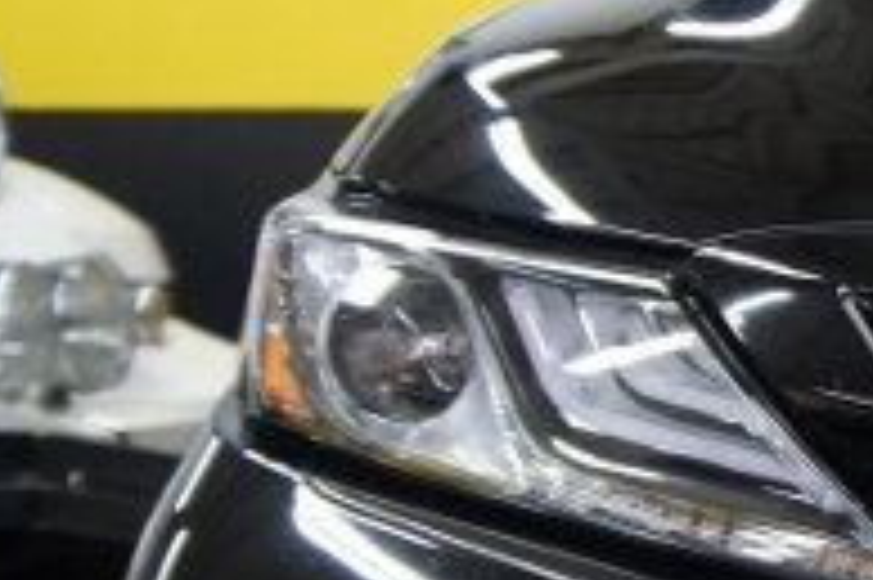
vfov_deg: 6.9
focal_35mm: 198
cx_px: 2038
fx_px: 4788
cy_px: 627
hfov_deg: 9.4
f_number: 4
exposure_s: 1/40
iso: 400
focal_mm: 25
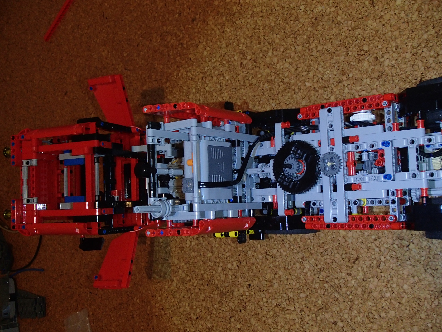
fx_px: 511
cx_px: 221
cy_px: 166
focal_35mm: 40
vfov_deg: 36.0
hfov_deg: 46.8
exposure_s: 1/40
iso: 400
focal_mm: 7.28
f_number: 4.7
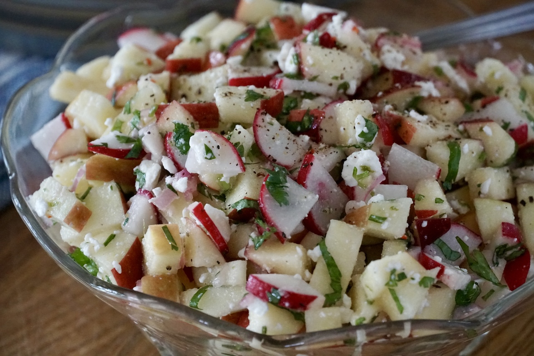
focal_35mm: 140
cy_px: 178
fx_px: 2069
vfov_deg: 9.8
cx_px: 267
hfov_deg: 14.7
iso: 6400
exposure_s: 1/80
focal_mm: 93
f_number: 5.6
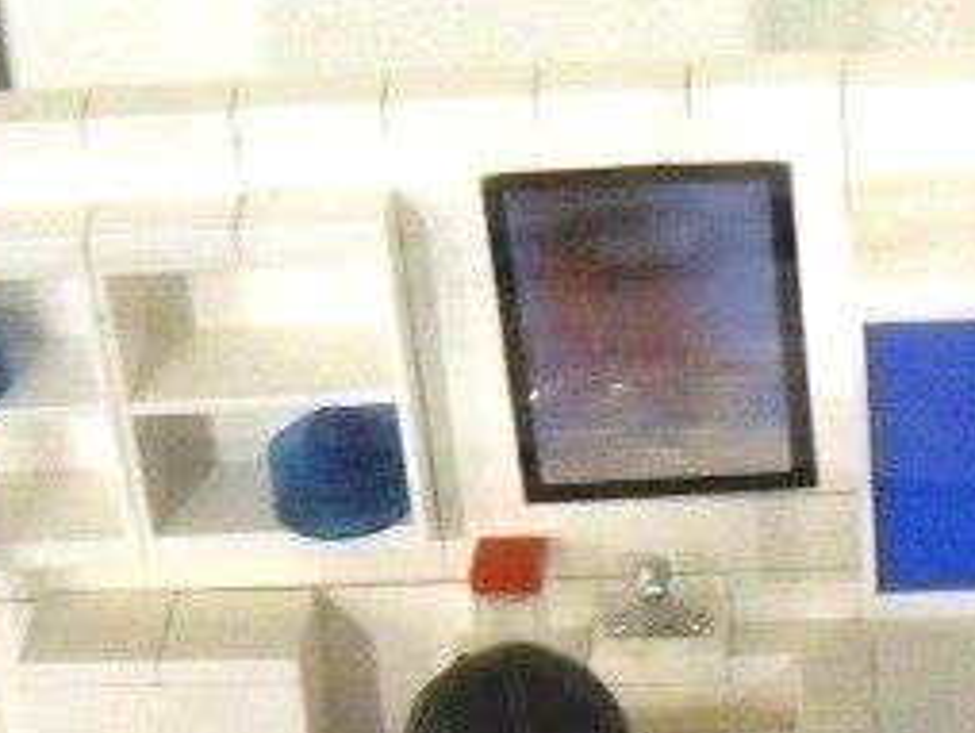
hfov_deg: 13.6
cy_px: 1009
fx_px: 3975
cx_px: 1175
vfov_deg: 10.3
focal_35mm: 141
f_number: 3.2
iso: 400
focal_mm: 6.3
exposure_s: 1/15
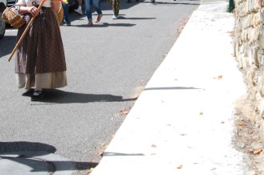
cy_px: -37
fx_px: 645
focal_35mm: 88
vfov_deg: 15.0
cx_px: 116
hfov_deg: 23.1
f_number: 7.1
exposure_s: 1/200
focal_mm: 32
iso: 100
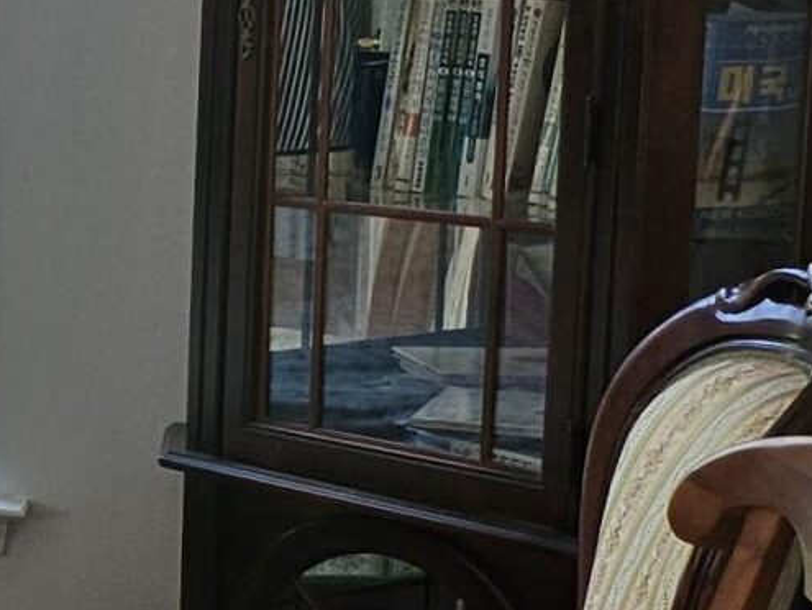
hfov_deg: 12.3
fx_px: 2911
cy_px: 336
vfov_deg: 12.0
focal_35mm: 124
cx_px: -1175
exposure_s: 1/180
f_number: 1.8
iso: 64
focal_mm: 5
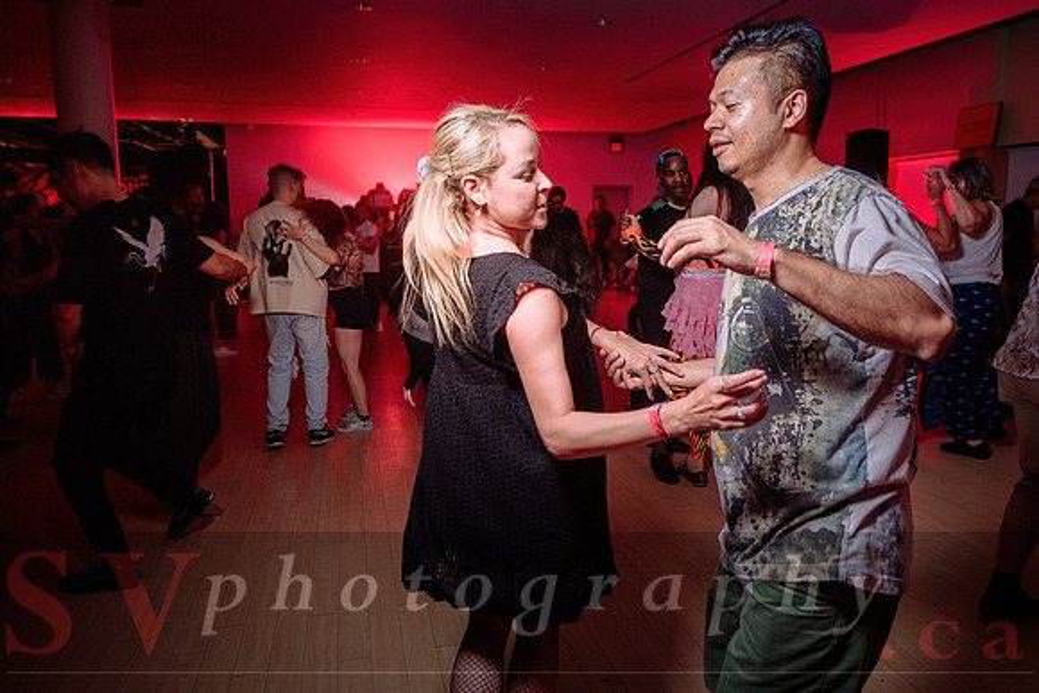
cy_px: 321
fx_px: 768
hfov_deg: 68.1
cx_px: 536
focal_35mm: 27
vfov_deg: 48.5
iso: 1000
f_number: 3.5
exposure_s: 1/60
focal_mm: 24
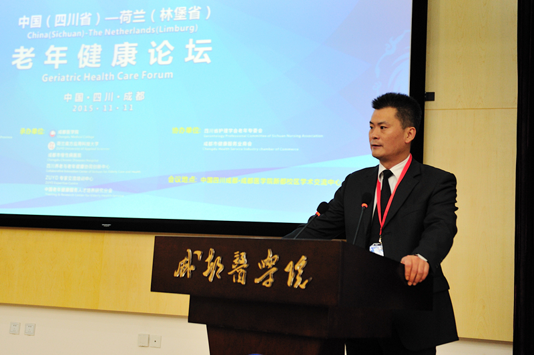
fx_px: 652
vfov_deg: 30.5
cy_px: 178
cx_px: 267
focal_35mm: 44
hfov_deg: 44.5
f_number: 2.8
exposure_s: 1/160
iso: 1250
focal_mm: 44
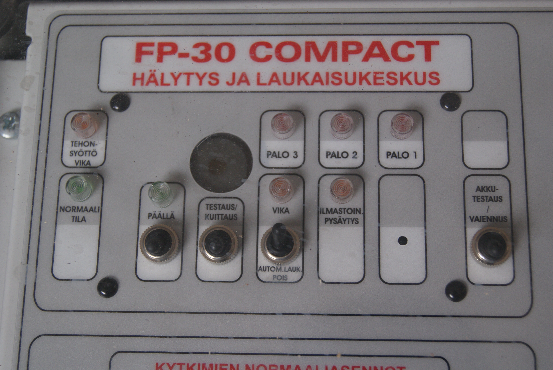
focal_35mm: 60
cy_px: 185
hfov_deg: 33.4
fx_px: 923
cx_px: 276
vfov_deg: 22.7
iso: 400
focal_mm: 40
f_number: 5.6
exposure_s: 1/30
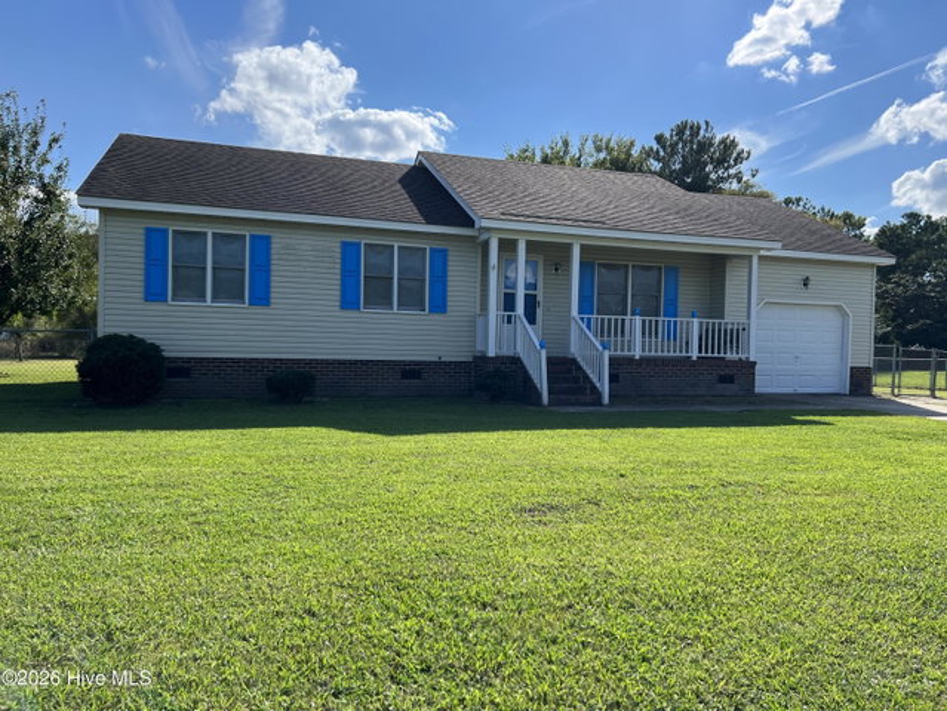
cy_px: 356
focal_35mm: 26
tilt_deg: -0.2
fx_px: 712
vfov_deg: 53.1
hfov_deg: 67.3
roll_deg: -2.0
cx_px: 474
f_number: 1.5
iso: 50
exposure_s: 1/4831
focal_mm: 5.7
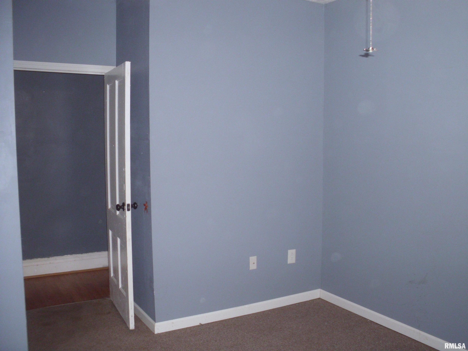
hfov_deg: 49.0
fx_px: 514
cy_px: 176
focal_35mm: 38
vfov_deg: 37.7
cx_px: 234
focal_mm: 6.3
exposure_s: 1/60
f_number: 2.9
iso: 400
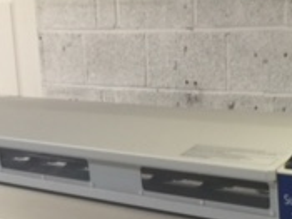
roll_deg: +1.0
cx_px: 187
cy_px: 396
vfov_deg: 12.7
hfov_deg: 18.5
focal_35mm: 106
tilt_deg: -21.4
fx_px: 894
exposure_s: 1/15
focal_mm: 4.15
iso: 64
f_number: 2.2
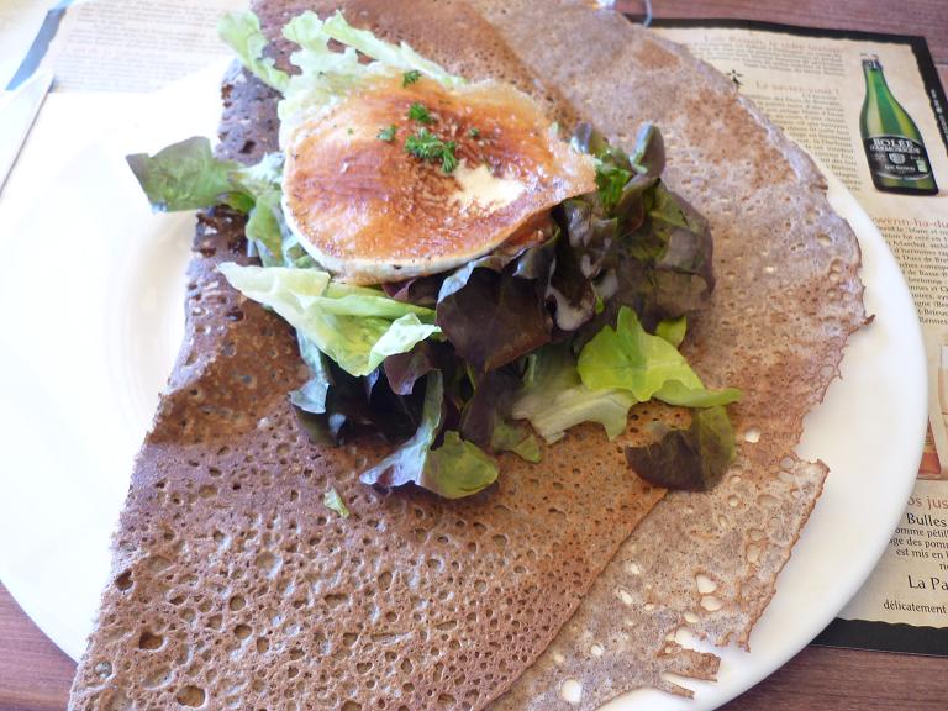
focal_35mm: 33
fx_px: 904
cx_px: 474
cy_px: 356
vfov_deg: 42.9
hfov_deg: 55.4
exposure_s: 1/30
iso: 100
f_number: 2.8
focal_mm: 5.5
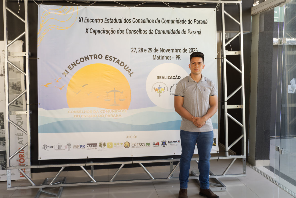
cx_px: 148
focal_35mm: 35
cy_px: 99
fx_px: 288
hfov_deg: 54.4
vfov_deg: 37.9
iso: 320
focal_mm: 35
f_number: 4
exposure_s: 1/100
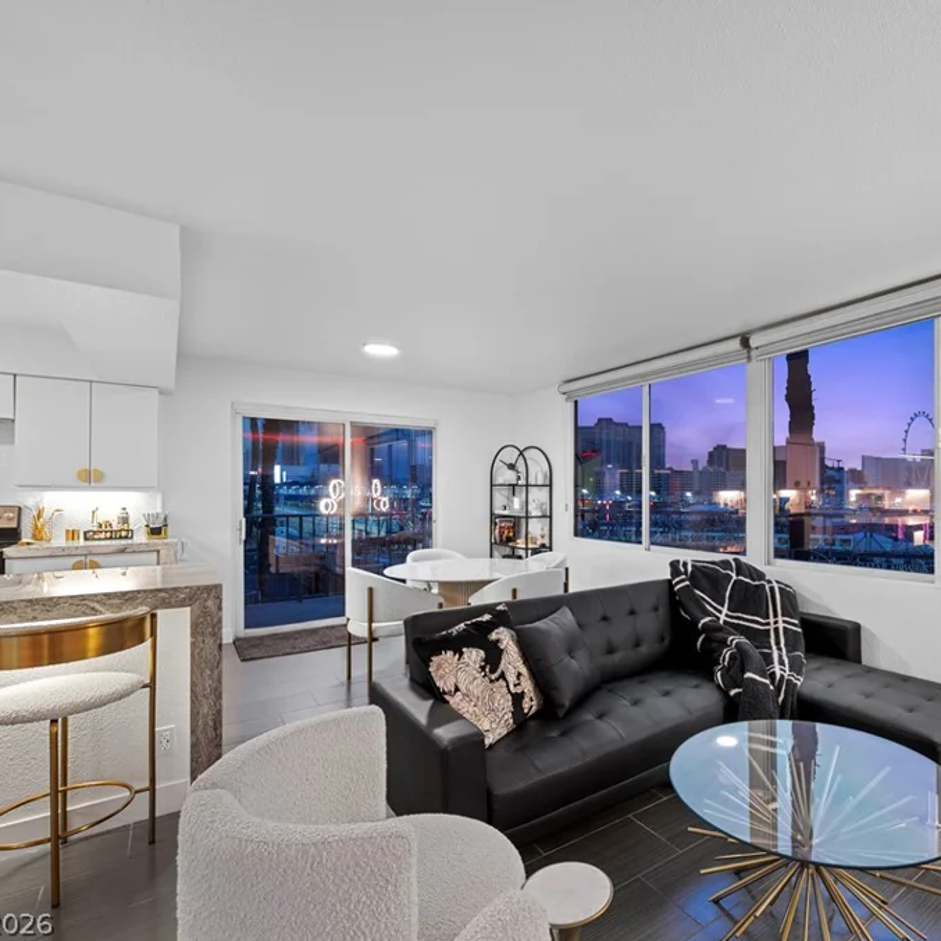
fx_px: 554
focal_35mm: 18
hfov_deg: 78.1
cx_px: 627
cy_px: 470
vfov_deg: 80.7
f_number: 8
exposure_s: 1
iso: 500
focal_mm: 14
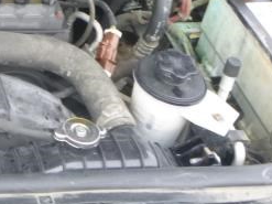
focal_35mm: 81
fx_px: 636
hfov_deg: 22.2
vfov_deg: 17.2
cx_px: -56
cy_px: -51
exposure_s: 1/60
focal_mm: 4.5
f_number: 3.9
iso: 250
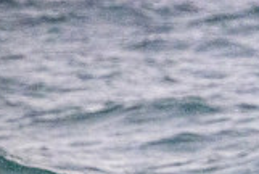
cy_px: 204
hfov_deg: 0.8
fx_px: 19605
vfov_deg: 0.5
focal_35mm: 2720
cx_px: 498
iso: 9000
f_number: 11
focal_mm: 600
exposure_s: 1/2000
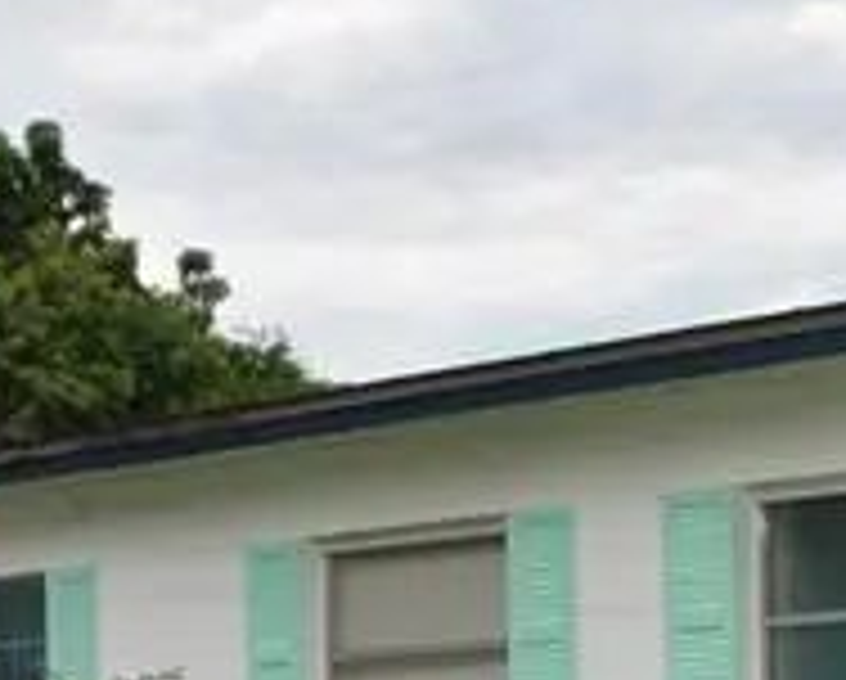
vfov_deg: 11.2
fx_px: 3461
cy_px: 335
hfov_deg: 13.5
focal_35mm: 138
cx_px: 1017
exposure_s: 1/200
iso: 100
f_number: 4
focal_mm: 18
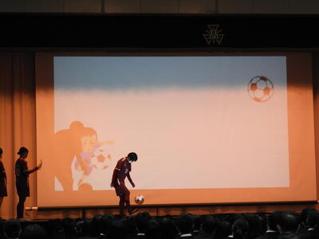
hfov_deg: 15.8
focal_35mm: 125
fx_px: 1152
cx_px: 160
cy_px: 120
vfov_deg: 11.9
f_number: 5
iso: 400
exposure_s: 1/50
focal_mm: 22.4
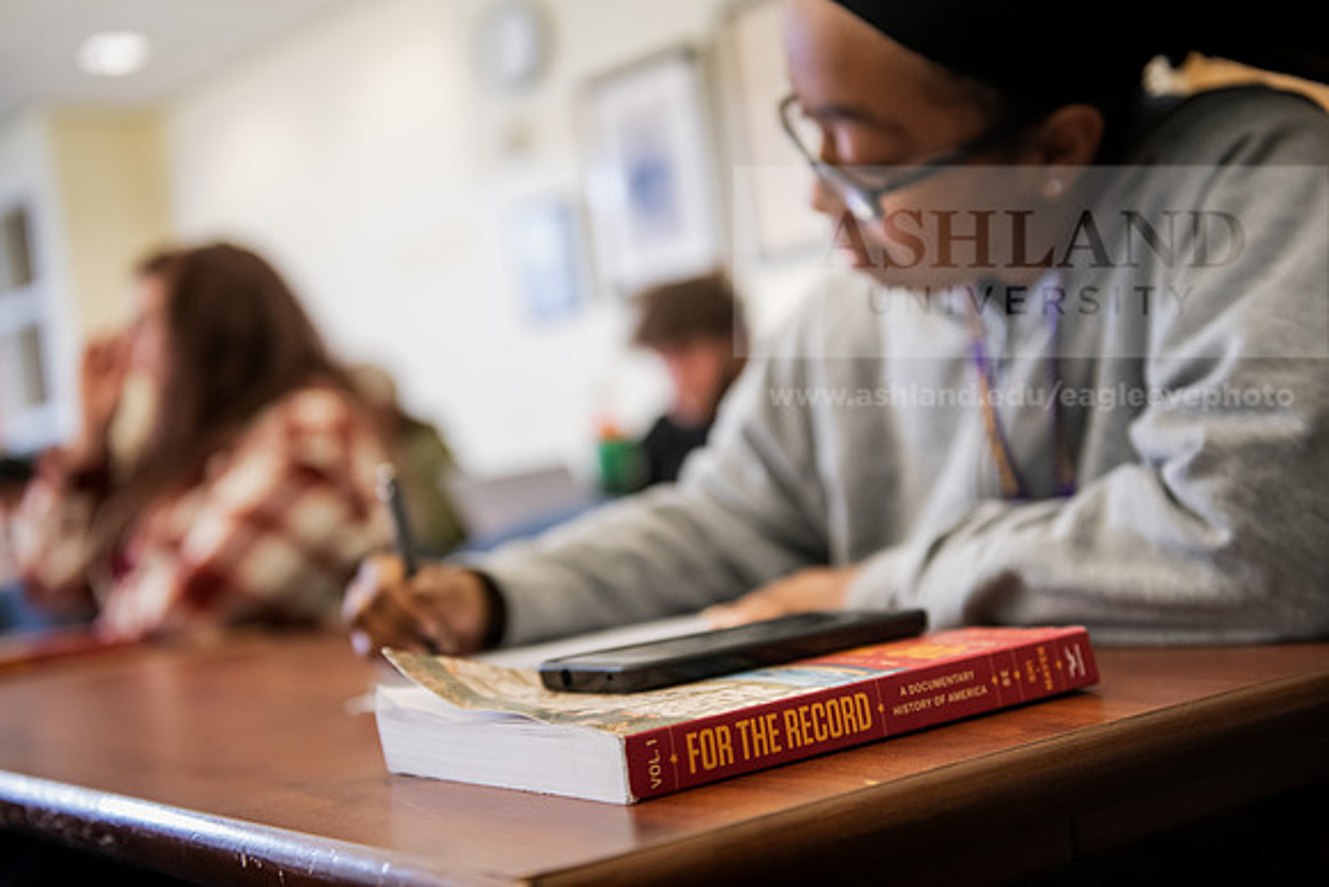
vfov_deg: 28.1
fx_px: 1772
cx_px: 664
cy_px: 444
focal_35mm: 48
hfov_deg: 41.1
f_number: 2.8
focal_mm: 48
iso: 1250
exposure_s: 1/200
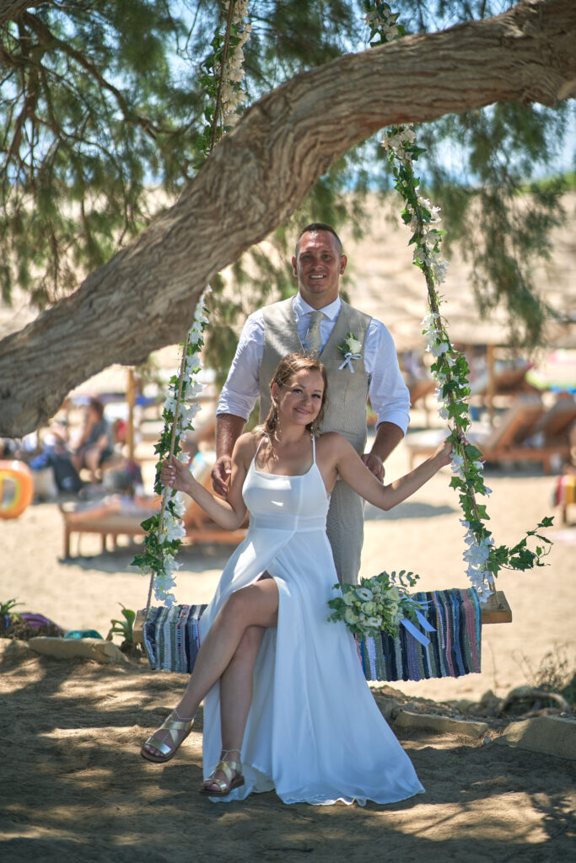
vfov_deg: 23.9
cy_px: 432
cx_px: 288
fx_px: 2039
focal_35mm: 85
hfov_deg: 16.1
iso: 100
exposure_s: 1/4000
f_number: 1.4
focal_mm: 85
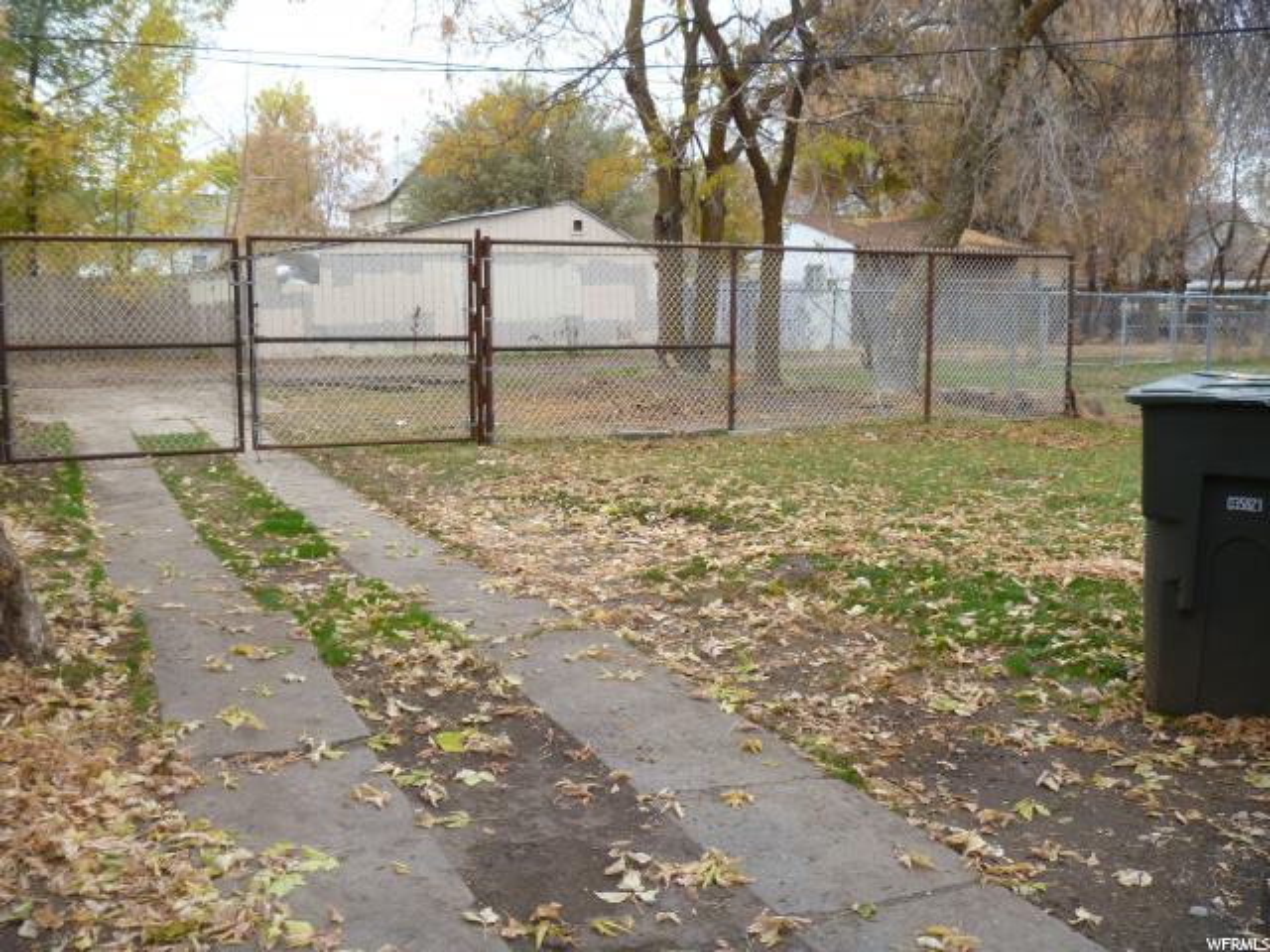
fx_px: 1284
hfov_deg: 52.6
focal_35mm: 35
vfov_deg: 40.7
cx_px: 635
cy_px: 476
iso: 80
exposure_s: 1/125
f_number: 3.5
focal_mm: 6.3
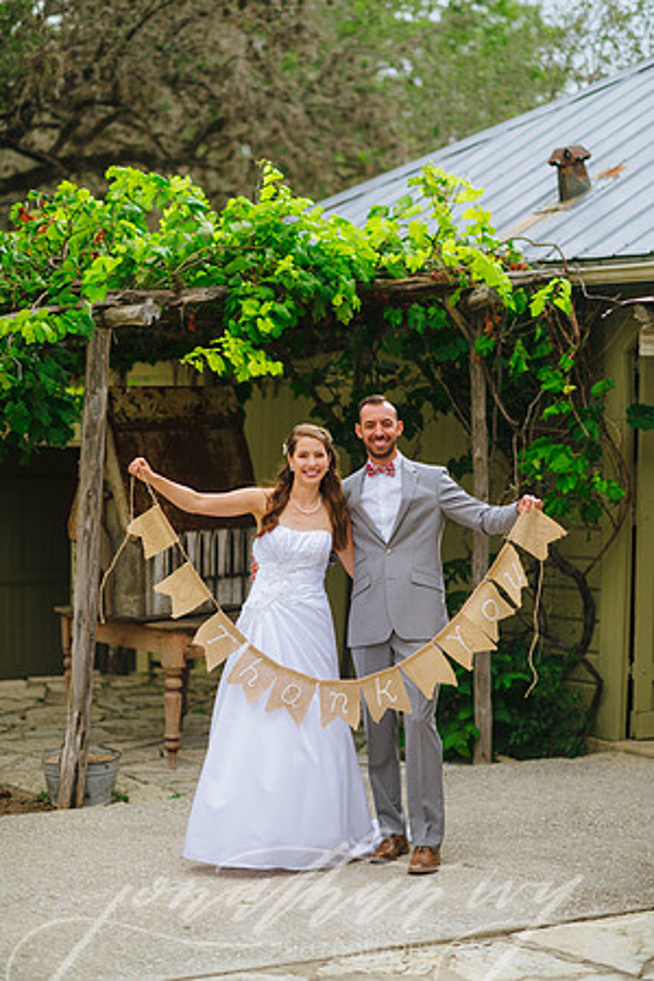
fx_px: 2316
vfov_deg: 23.9
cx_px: 327
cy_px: 490
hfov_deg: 16.1
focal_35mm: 85
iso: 200
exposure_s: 1/2500
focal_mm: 85
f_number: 2
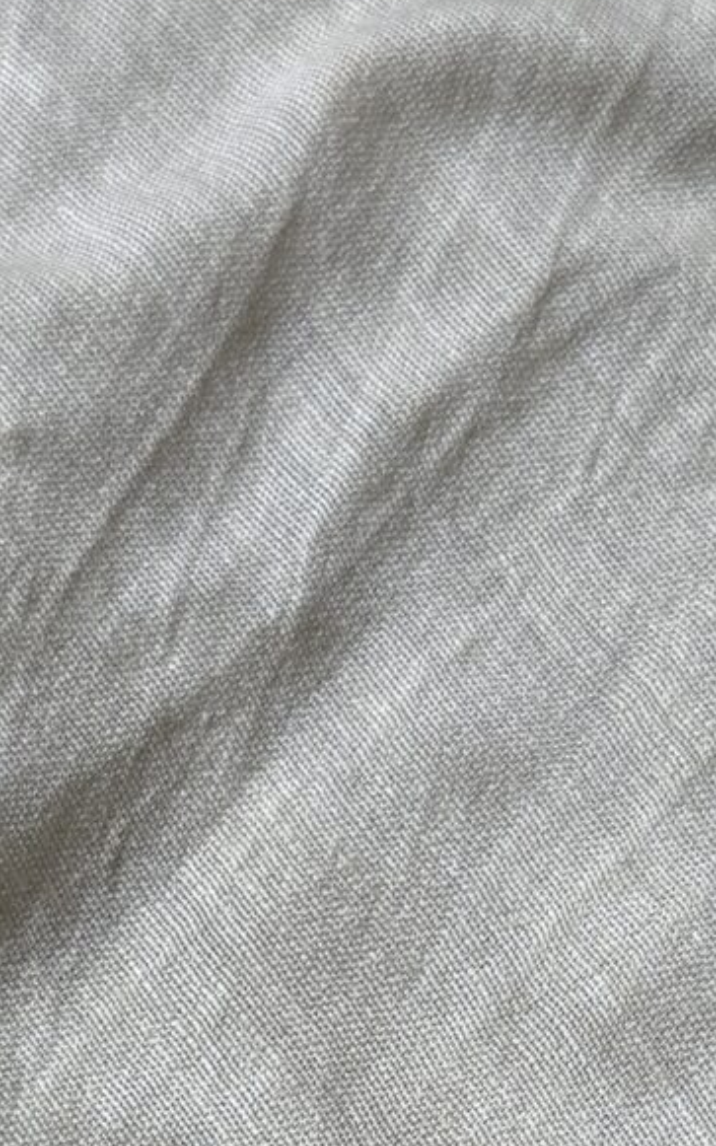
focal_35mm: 112
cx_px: 406
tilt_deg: -77.2
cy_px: 1296
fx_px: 3498
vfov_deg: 17.9
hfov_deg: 11.7
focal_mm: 6.76
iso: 80
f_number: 1.78
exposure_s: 1/677
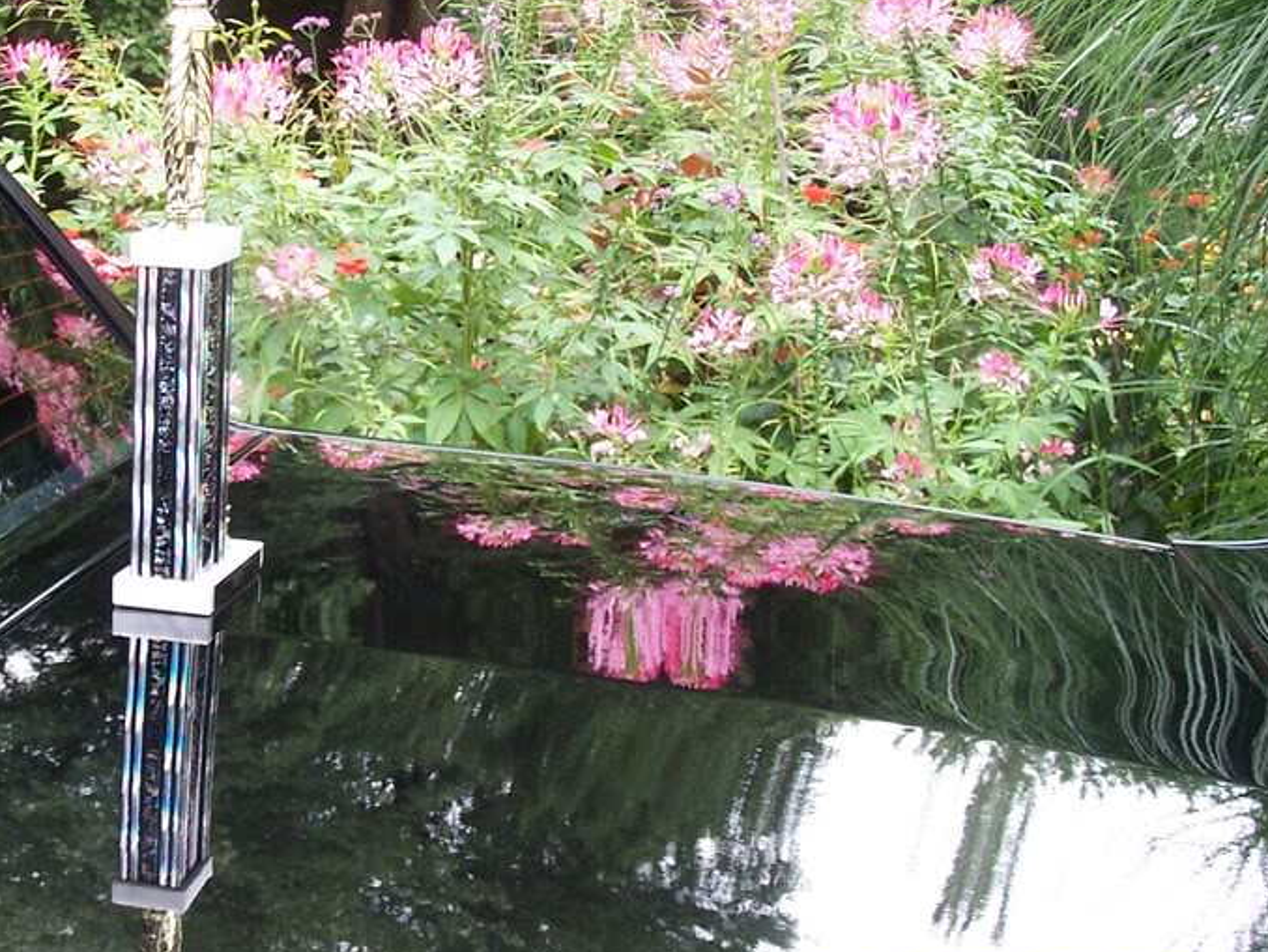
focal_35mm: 77
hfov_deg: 25.1
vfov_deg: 19.1
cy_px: 453
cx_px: 352
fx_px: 2822
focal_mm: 8.5
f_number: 3.2
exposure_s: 1/20
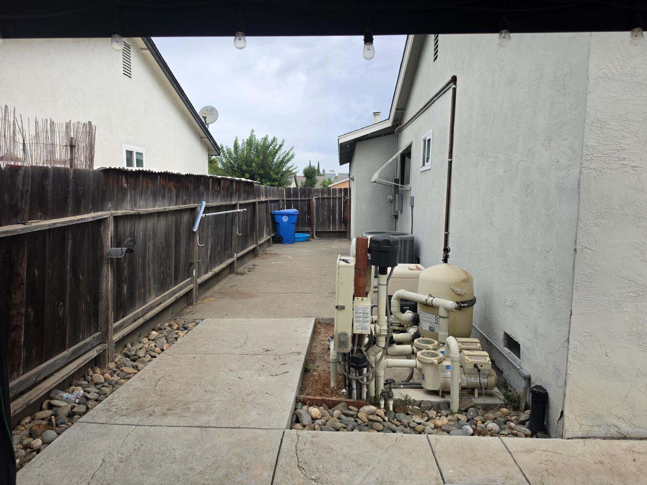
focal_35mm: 23
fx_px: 430
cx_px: 324
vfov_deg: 58.9
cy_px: 242
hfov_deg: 73.9
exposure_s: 1/4055
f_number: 1.4
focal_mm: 6.5
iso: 64
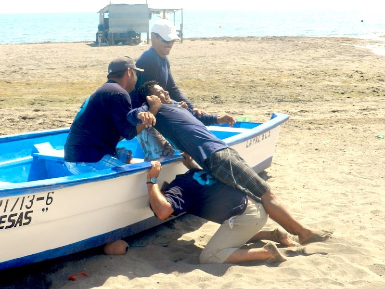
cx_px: 192
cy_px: 144
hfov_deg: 32.2
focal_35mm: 60
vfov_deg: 24.4
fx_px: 667
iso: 160
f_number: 4.6
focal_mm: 10.7
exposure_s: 1/500
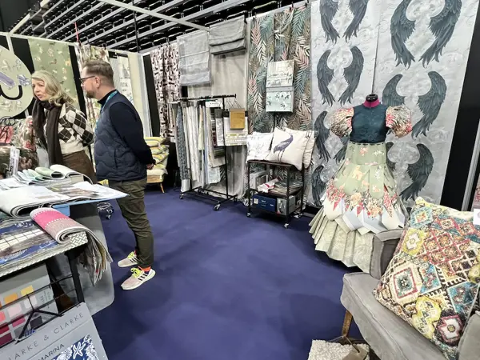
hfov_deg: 106.2
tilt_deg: -15.1
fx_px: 180
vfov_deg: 89.9
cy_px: 180
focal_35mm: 13
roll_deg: +1.8
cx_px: 240
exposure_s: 1/100
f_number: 1.8
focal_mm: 1.57
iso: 250
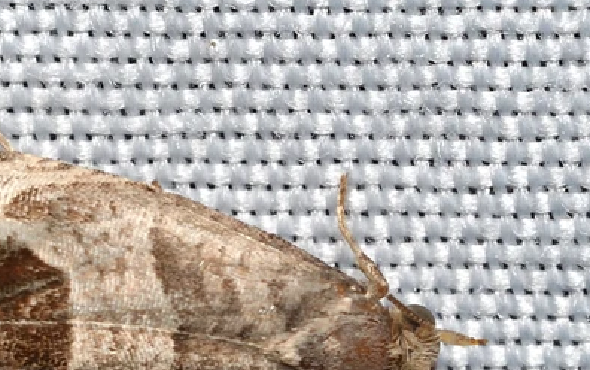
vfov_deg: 3.6
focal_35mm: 370
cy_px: 307
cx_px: 156
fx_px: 5953
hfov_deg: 5.7
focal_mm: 150
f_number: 10
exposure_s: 1/250
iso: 100
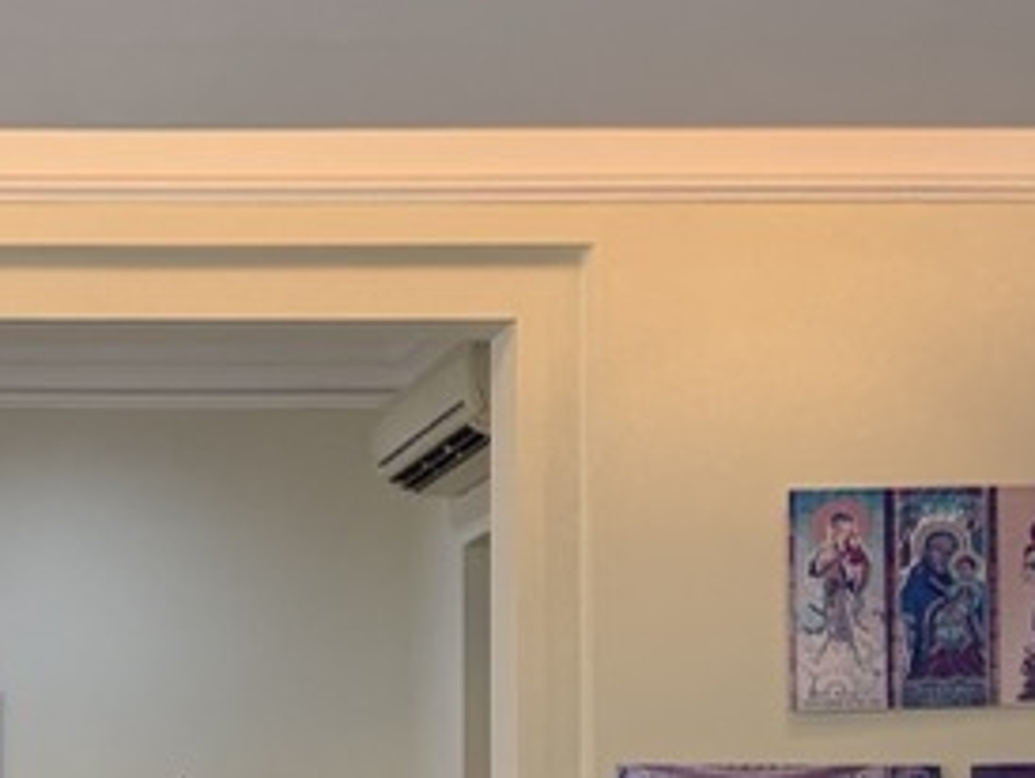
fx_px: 3352
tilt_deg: -0.8
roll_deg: +0.5
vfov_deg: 12.8
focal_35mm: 112
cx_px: -136
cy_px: 1023
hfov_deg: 16.9
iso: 80
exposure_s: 1/100
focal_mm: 6.76
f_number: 1.78
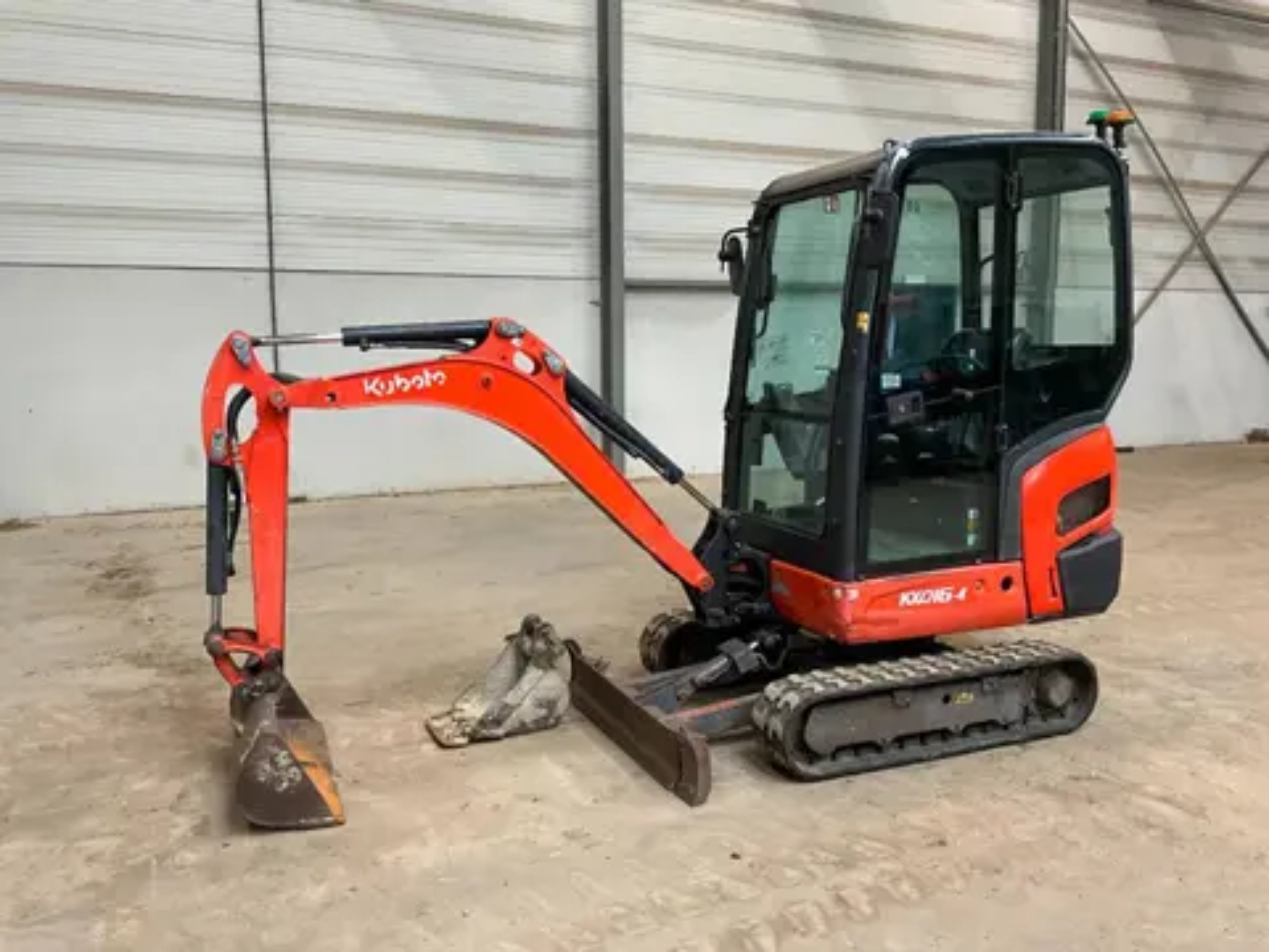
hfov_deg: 61.7
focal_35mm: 29
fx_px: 1063
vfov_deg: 48.2
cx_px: 634
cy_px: 476
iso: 125
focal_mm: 3
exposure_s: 1/60
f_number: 1.8
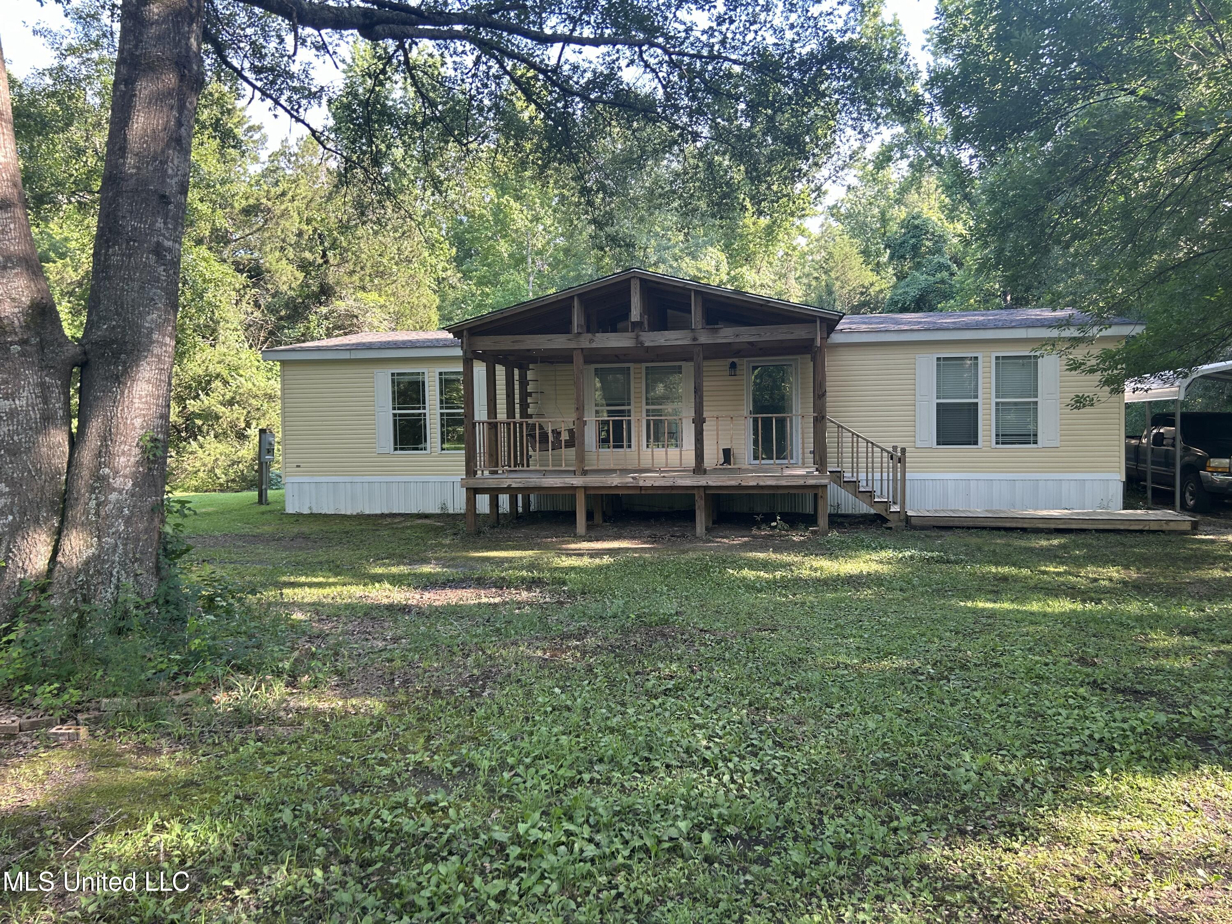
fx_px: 925
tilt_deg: -2.7
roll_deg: +1.4
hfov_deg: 67.3
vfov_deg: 53.1
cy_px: 462
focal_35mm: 26
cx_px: 616
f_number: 1.5
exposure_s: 1/154
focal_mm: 5.7
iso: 40
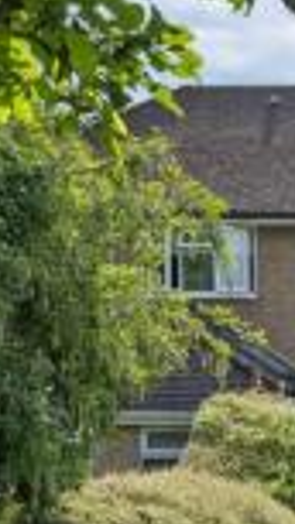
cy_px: 478
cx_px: 621
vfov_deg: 18.5
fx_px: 1586
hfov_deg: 9.8
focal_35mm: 114
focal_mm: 35
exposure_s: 1/800
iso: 250
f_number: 5.6
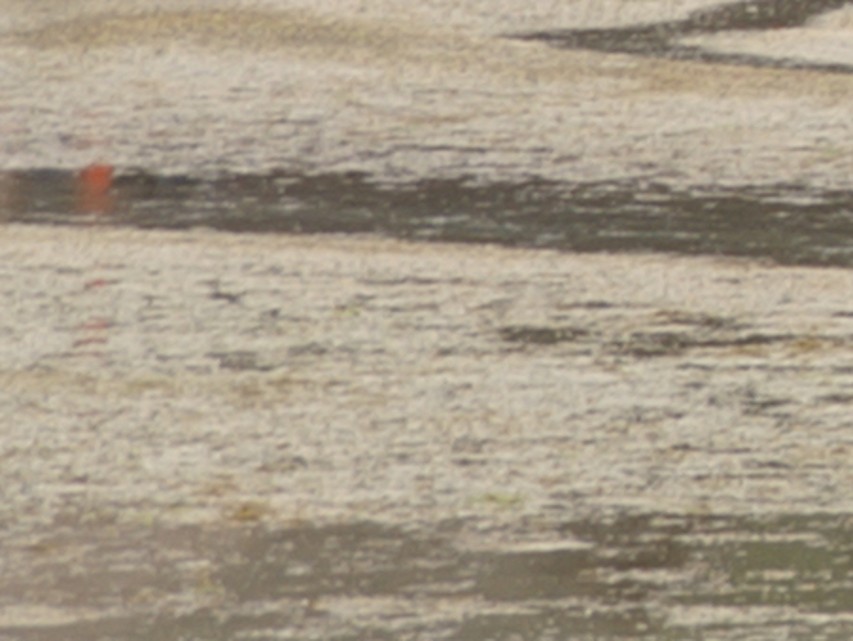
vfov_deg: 2.1
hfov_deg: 2.7
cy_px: -1072
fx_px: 17761
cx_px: 2393
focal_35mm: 720
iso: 100
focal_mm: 75
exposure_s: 1/160
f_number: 6.3
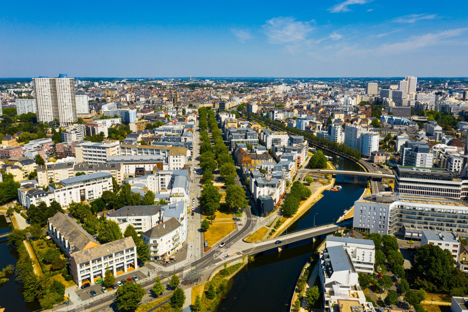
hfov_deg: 65.5
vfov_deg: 46.4
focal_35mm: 28
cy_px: 156
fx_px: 364
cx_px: 234
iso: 100
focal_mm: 10.3
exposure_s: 1/500
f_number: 6.3
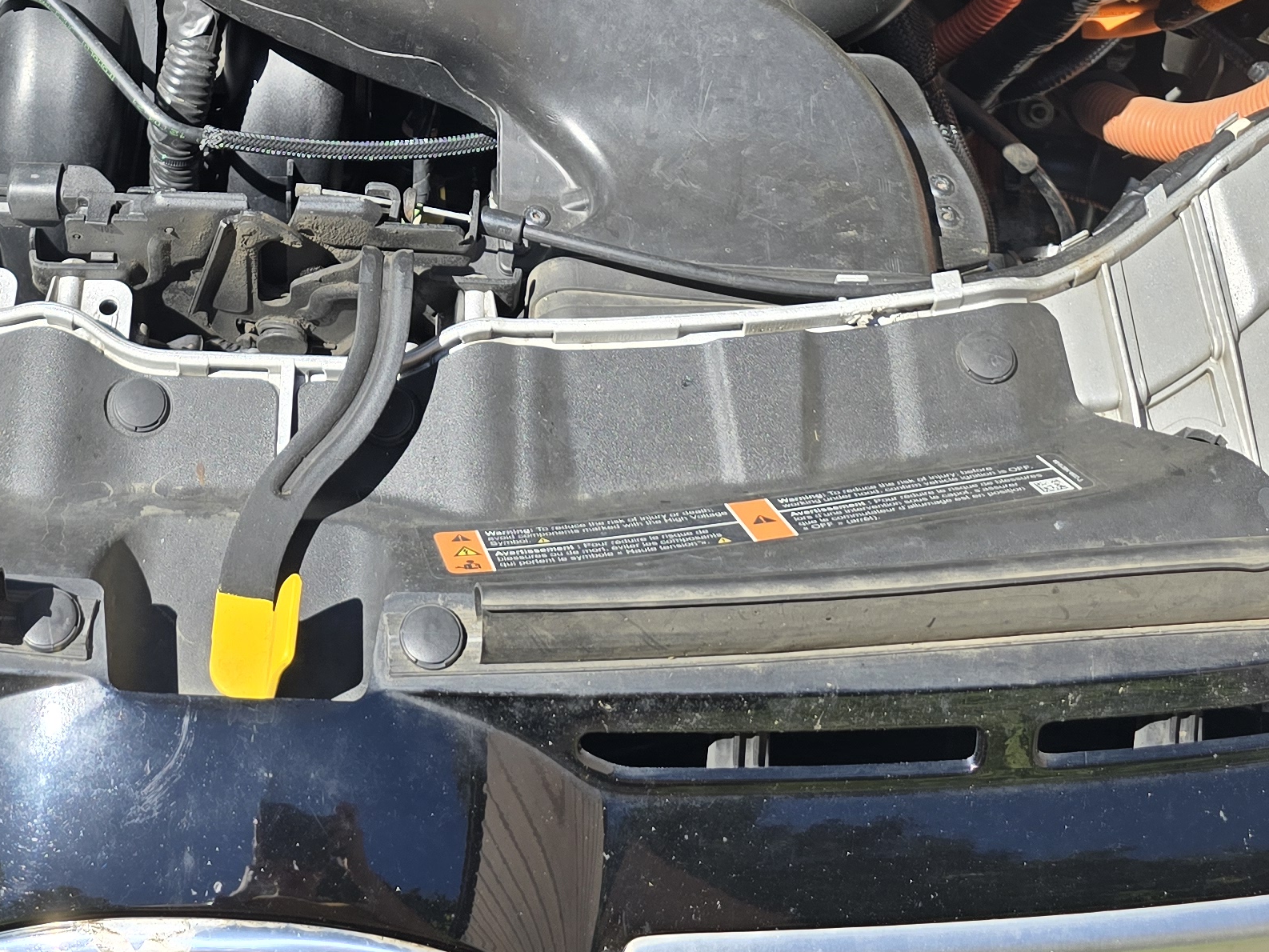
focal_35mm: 58
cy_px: -170
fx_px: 2127
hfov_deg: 32.5
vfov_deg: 23.3
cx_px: 299
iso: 12
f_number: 1.7
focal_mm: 6.3
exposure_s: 1/575
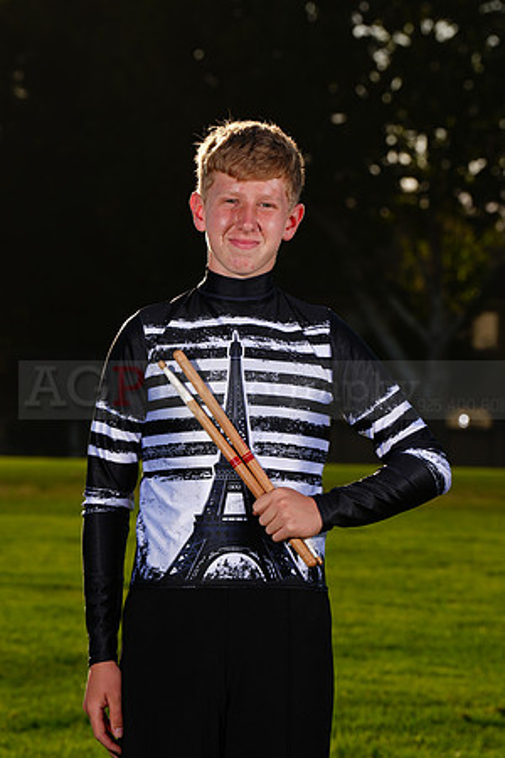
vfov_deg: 10.4
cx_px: 252
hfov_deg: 7.0
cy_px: 379
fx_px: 4145
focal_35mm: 197
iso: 125
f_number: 11
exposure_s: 1/250
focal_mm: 197
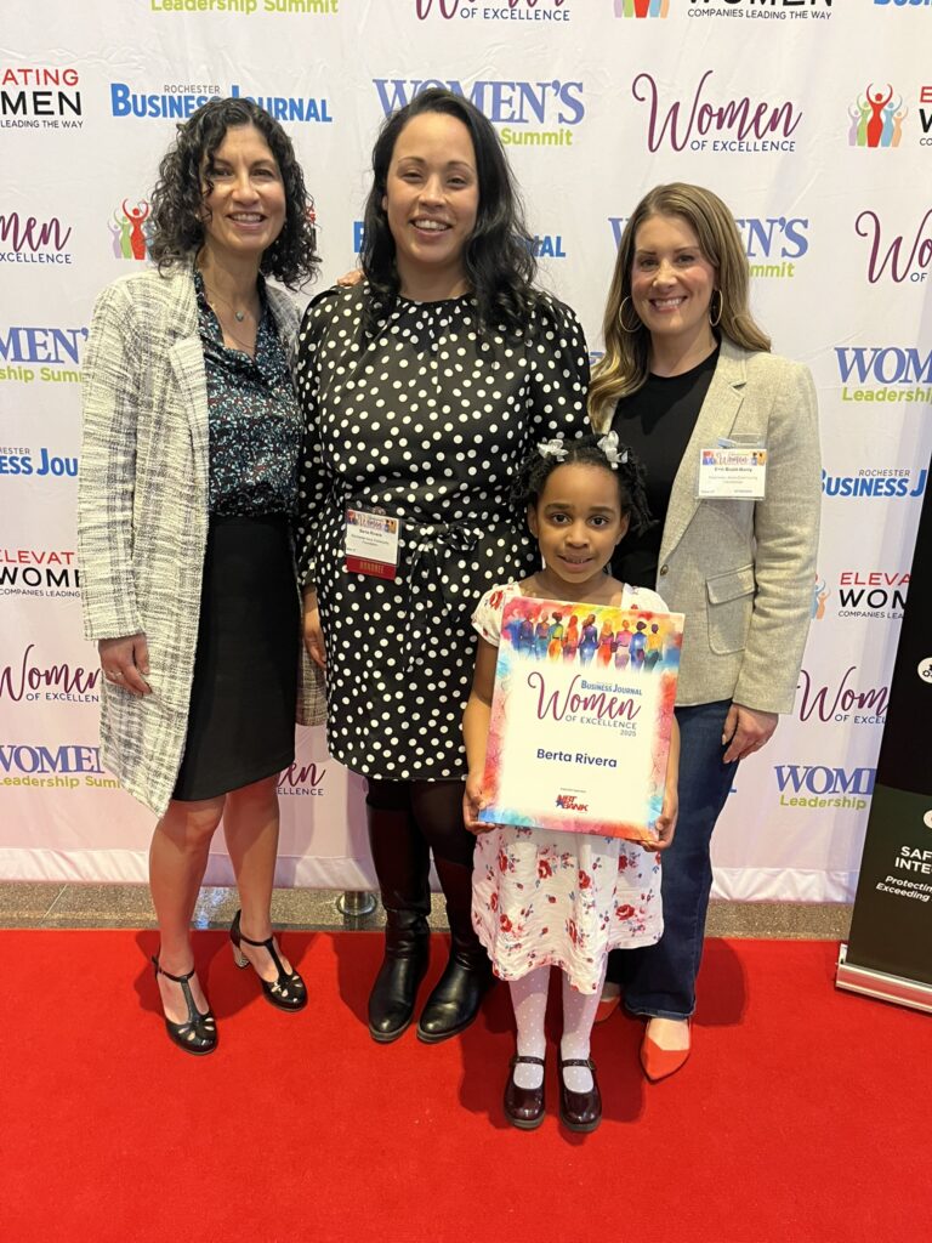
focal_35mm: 26
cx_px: 466
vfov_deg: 67.3
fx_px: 933
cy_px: 622
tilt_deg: -17.4
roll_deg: -1.0
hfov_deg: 53.1
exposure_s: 1/40
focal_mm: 5.1
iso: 400
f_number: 1.6
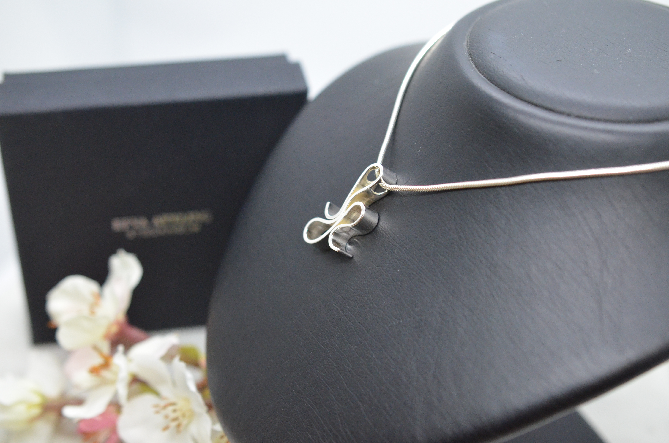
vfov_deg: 22.5
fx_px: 1113
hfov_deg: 33.5
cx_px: 334
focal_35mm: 60
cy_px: 222
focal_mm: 40
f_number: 4
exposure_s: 1/800
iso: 2500
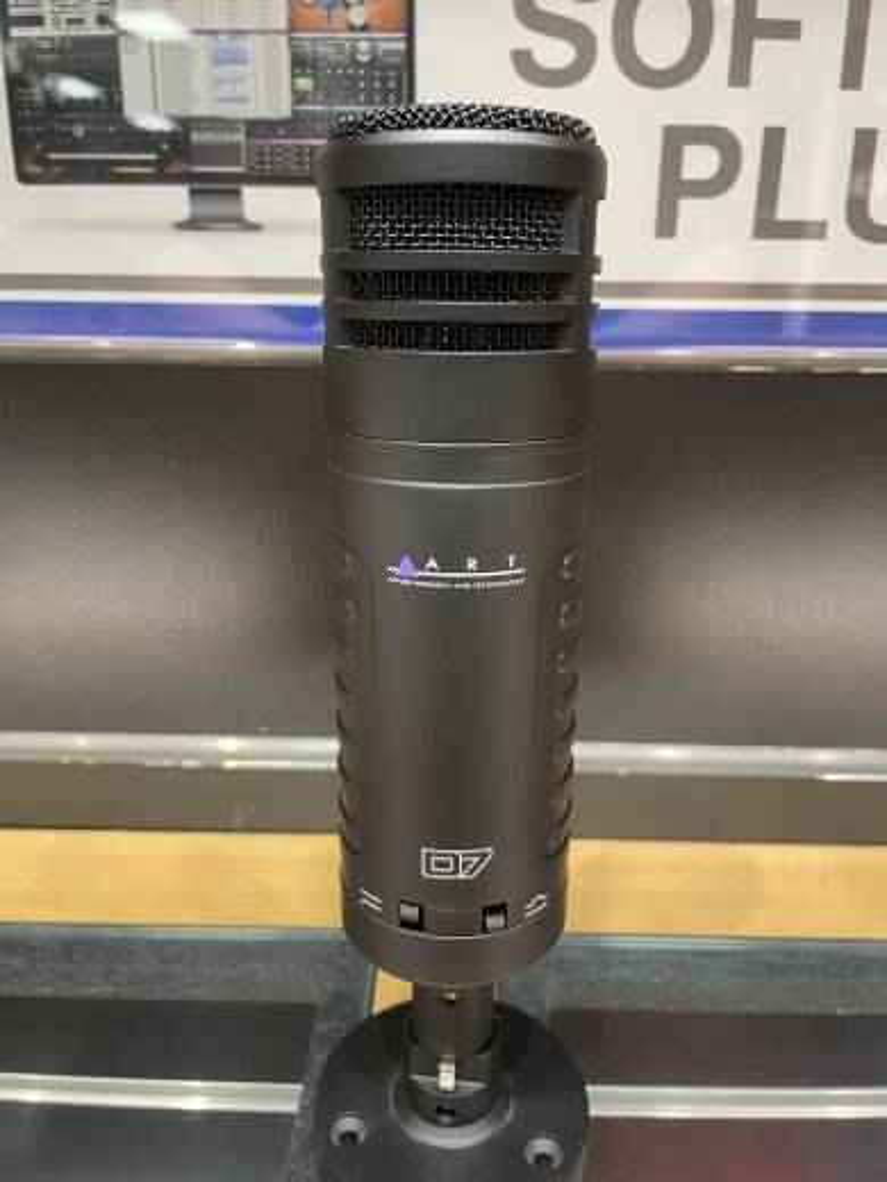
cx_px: 444
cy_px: 591
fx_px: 888
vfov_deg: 67.3
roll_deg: -0.2
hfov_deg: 53.1
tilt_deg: -18.6
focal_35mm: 26
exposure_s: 1/60
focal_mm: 4.2
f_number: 1.6
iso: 160
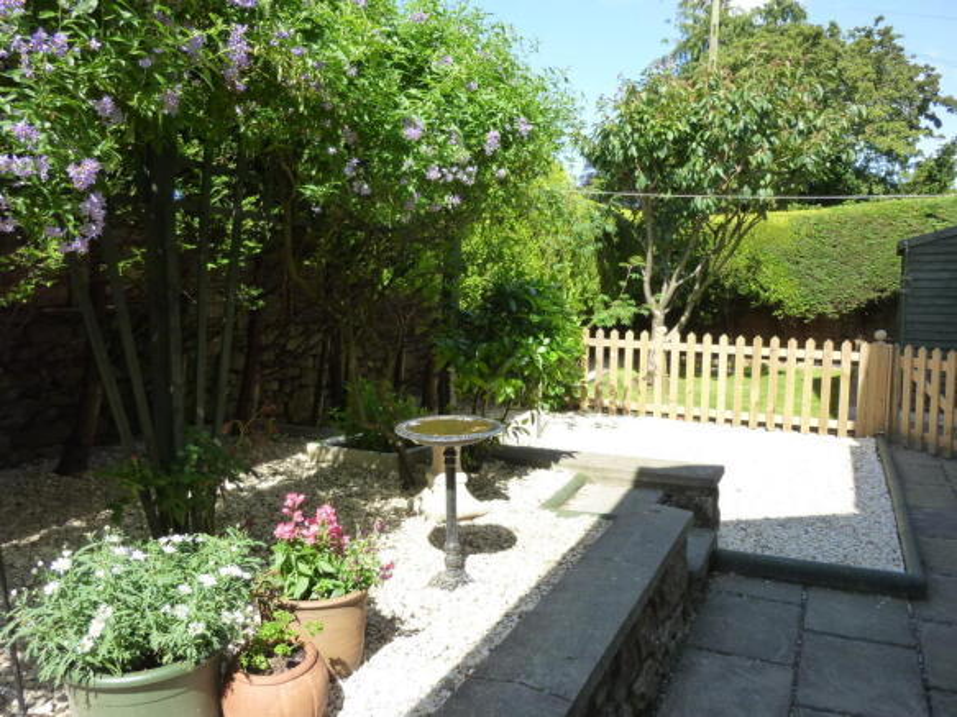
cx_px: 478
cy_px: 358
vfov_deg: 54.9
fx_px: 691
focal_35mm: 25
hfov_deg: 69.4
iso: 125
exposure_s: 1/250
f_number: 3.3
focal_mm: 4.5
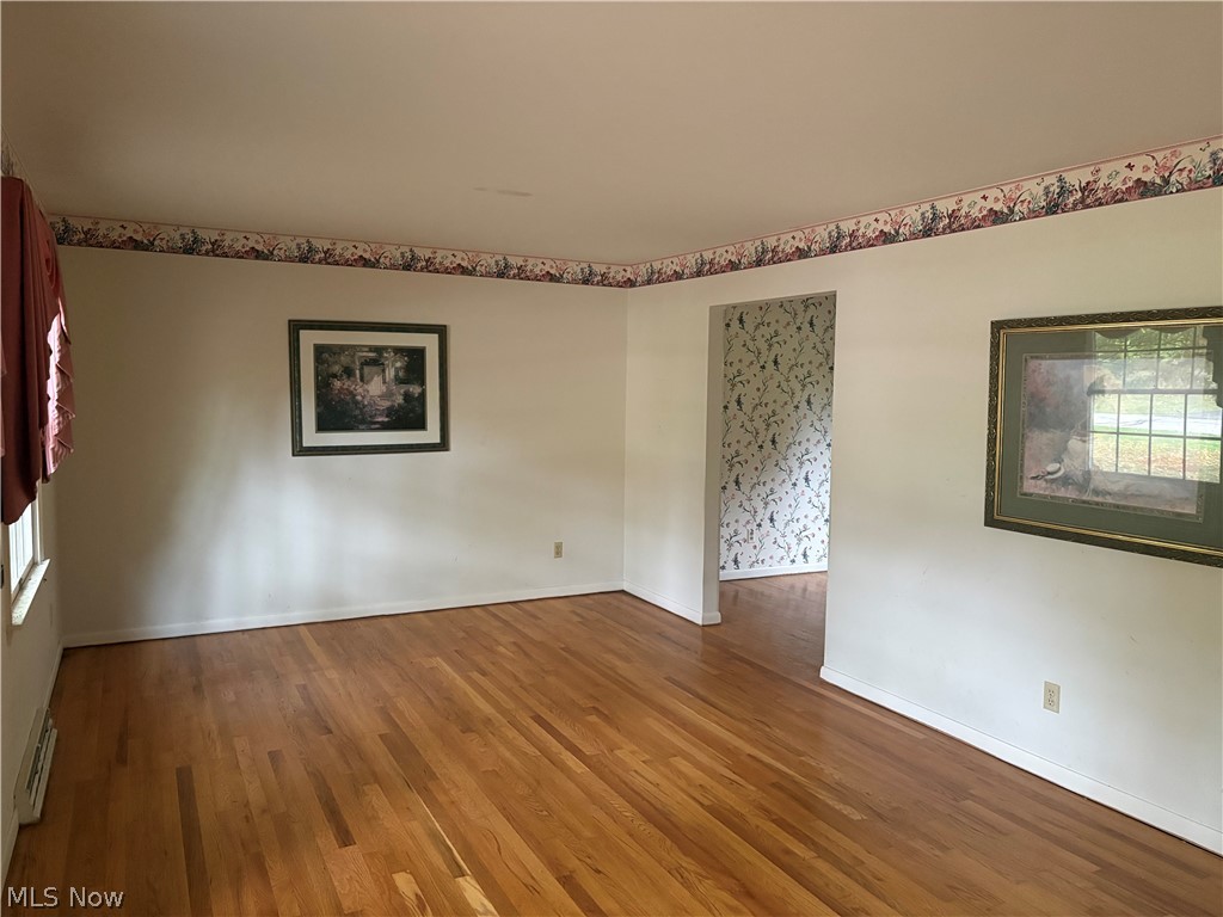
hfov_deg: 67.3
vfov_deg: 53.1
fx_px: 919
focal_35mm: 26
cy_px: 458
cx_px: 612
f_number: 1.6
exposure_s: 1/39
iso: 640
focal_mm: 5.96
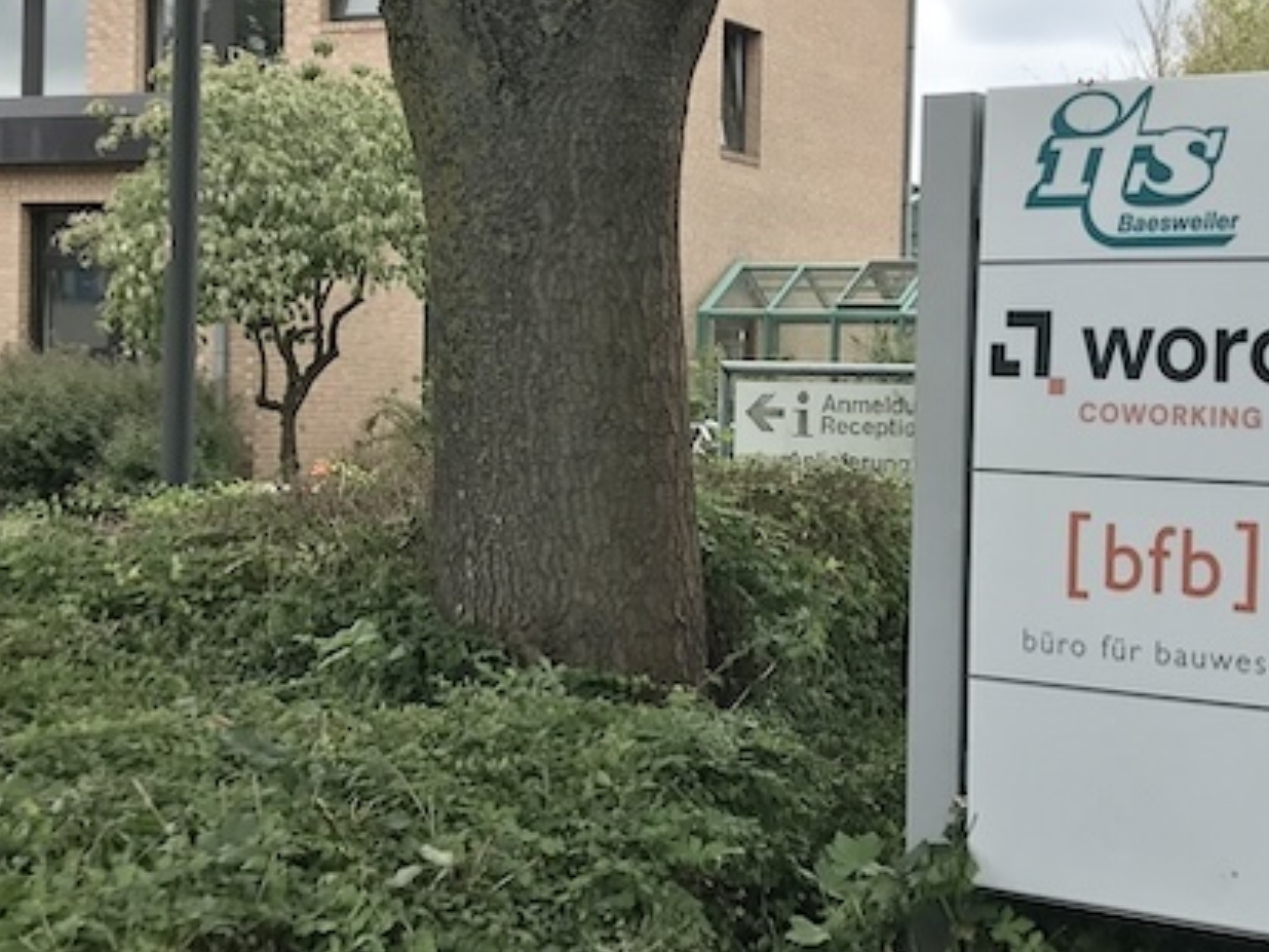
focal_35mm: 68
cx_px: 758
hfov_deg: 28.5
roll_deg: -1.3
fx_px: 2493
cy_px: 434
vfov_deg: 21.6
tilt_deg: -0.4
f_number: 1.8
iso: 20
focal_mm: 3.99
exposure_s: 1/987
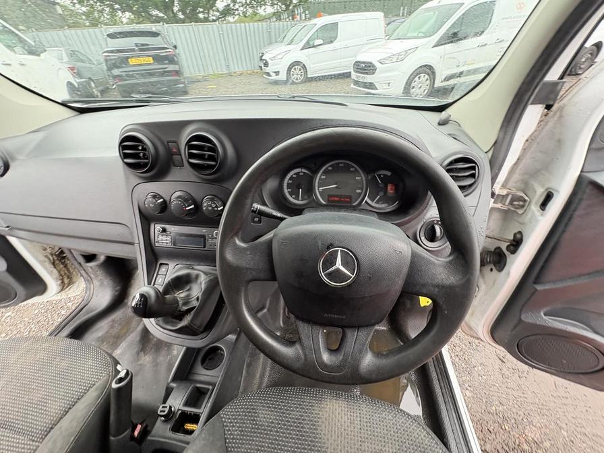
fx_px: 244
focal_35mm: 14
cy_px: 226
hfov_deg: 102.1
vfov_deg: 85.7
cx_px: 302
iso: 200
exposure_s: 1/67
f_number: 2.2
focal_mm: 2.22
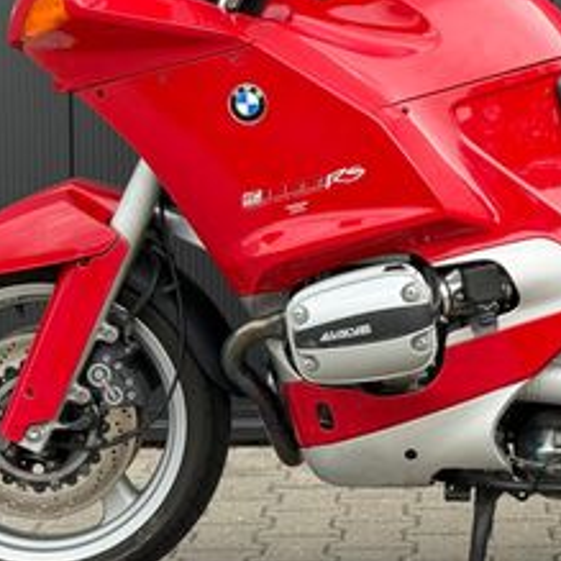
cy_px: 195
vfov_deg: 14.0
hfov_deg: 13.9
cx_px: 566
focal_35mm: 124
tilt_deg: -3.6
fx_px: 2274
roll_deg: -0.3
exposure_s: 1/1055
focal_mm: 6.76
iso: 80
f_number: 1.78
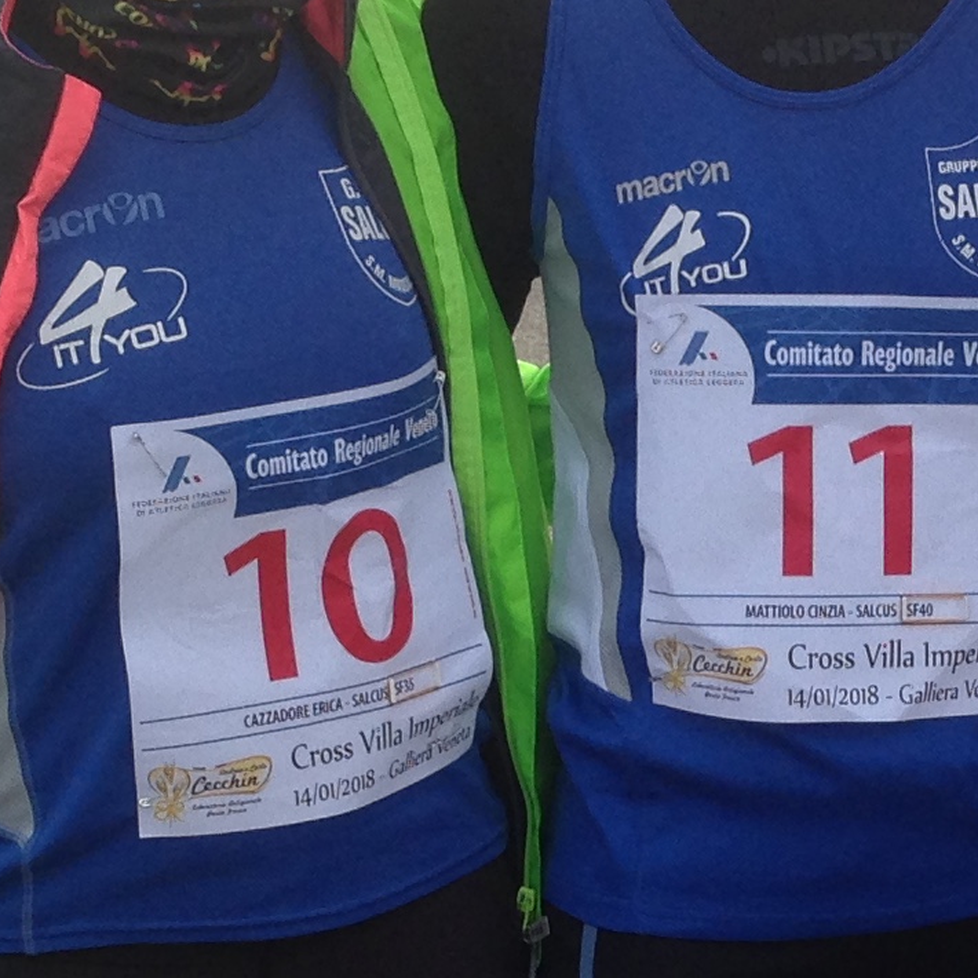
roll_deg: +2.3
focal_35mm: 134
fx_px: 4283
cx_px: 771
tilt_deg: -17.2
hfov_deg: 13.0
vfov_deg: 12.9
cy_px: 837
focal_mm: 4.12
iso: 50
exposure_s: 1/507
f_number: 2.4
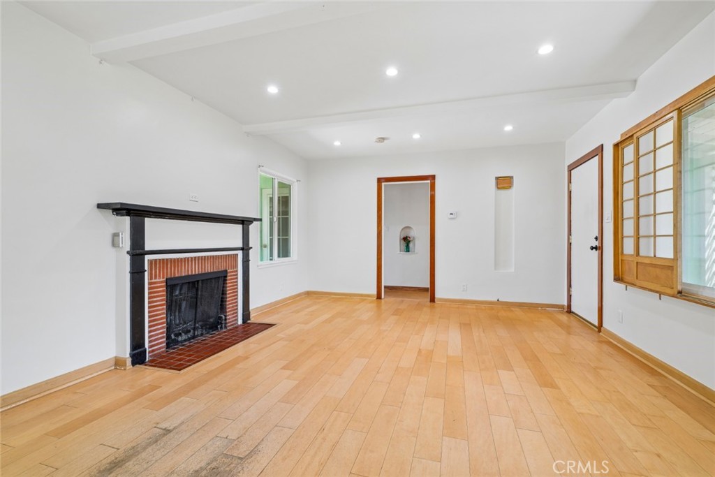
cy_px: 238
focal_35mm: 16
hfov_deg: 96.7
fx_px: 318
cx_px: 358
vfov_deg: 73.8
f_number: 9
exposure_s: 1/6
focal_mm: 16
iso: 320
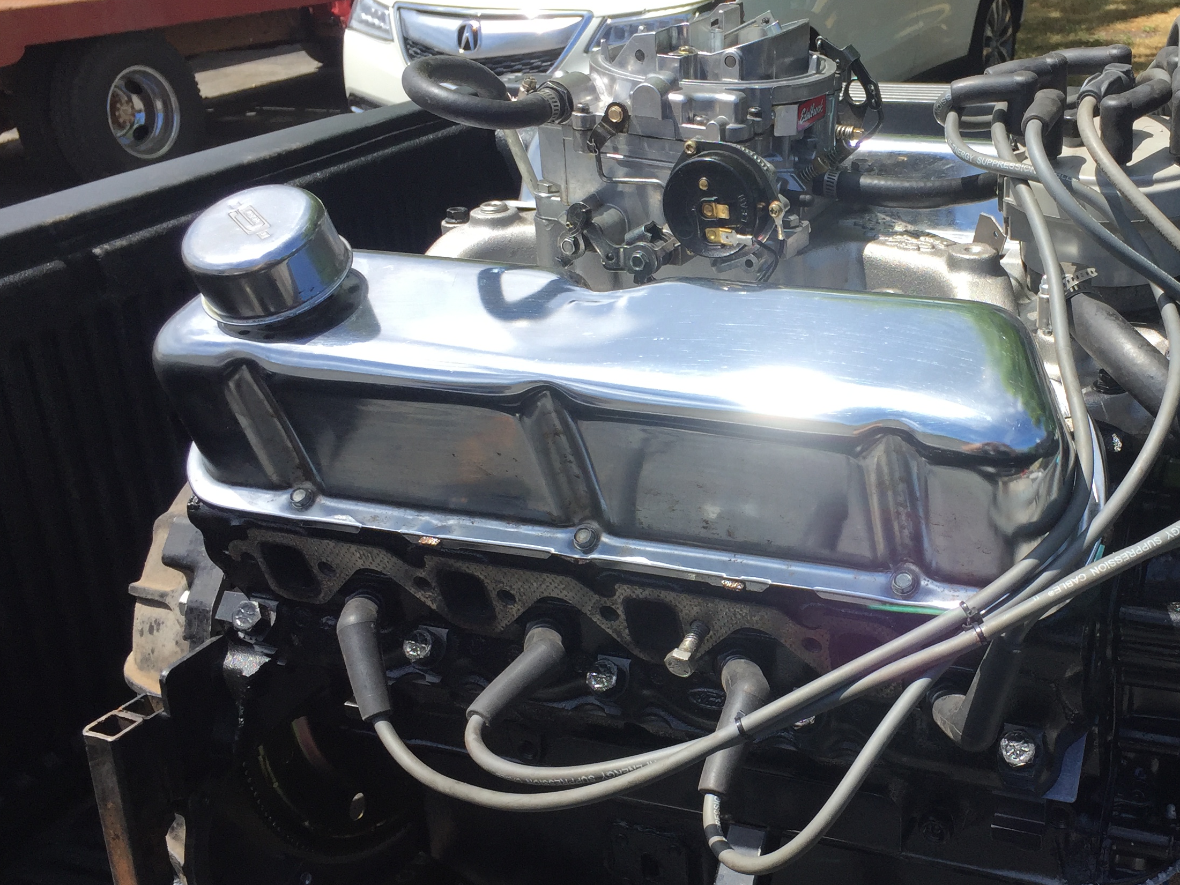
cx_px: 859
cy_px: 495
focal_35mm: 43
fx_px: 1466
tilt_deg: -24.9
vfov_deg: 33.6
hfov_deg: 42.7
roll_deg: +1.6
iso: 32
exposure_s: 1/1163
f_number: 2.2
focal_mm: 4.15
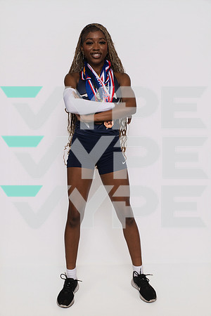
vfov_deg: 53.1
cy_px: 158
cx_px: 106
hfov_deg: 36.9
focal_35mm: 36
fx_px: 316
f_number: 8
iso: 640
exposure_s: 1/320
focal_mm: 36
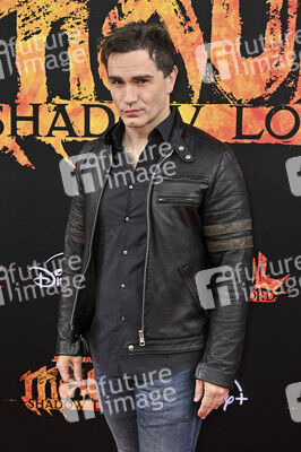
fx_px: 716
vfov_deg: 35.1
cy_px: 226
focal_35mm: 57
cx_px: 150
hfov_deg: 23.7
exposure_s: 1/320
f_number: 6.3
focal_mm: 57
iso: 800
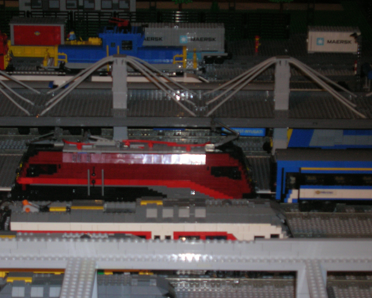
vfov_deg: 14.4
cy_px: 150
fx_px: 1178
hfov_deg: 17.9
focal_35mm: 107
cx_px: 187
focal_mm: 17.1
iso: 132
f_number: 4.9
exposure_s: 1/60.1
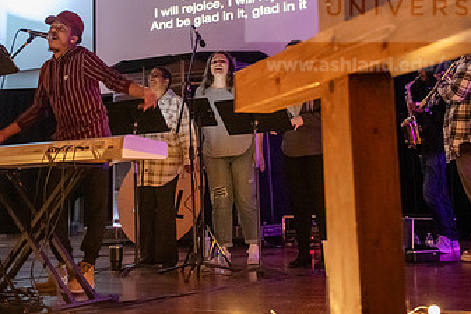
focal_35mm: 55
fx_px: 720
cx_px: 203
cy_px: 94
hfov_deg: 36.2
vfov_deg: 24.5
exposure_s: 1/50
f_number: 2.8
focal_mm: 32
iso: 8000
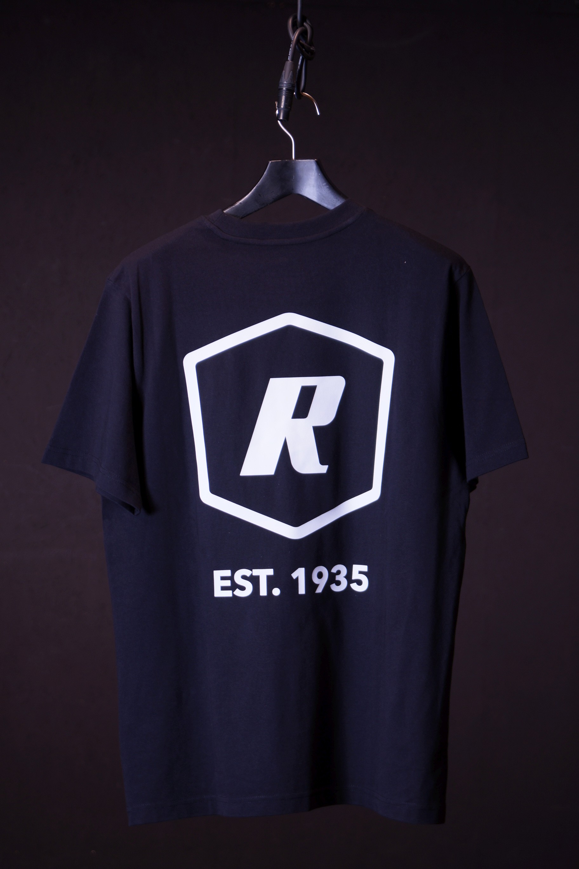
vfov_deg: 18.2
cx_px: 290
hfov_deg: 12.2
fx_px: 2714
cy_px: 434
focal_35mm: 112
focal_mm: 75
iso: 100
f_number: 5
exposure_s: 1/10
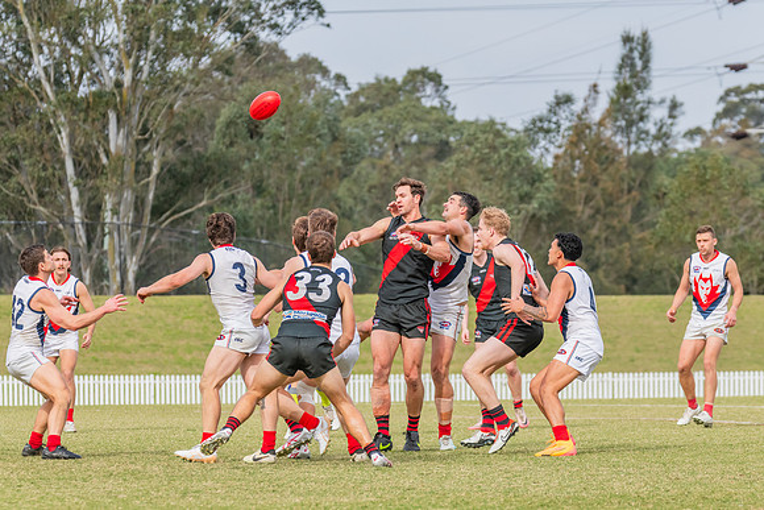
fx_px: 5471
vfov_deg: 5.3
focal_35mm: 258
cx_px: 388
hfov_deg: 8.0
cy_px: 250
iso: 800
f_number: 9
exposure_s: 1/1250
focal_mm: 240
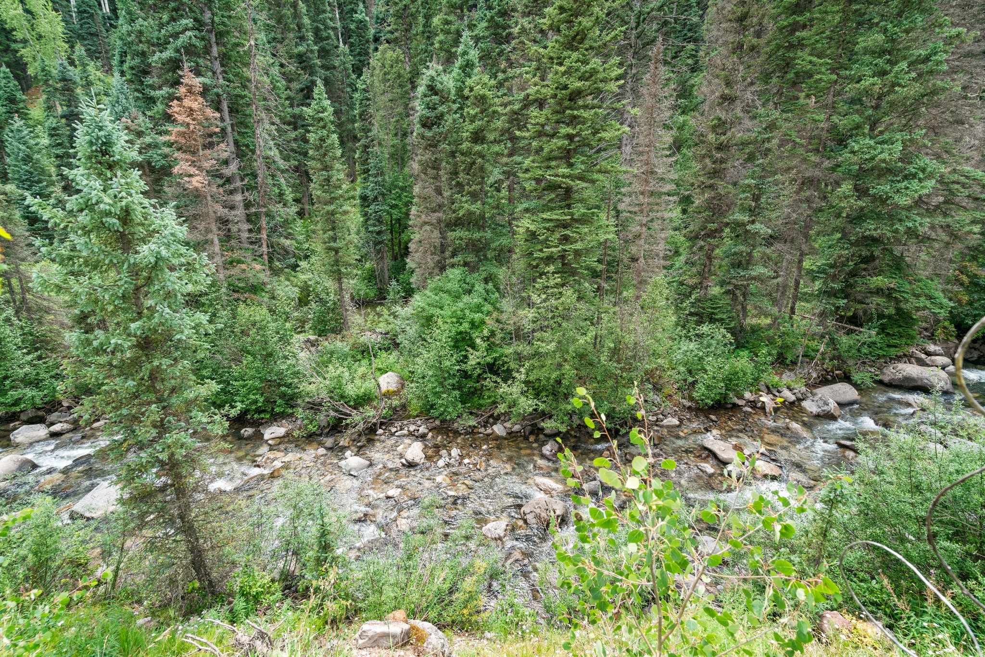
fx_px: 438
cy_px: 328
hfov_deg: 96.7
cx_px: 492
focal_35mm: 16
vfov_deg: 73.7
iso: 400
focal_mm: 16
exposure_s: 1/30
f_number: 8
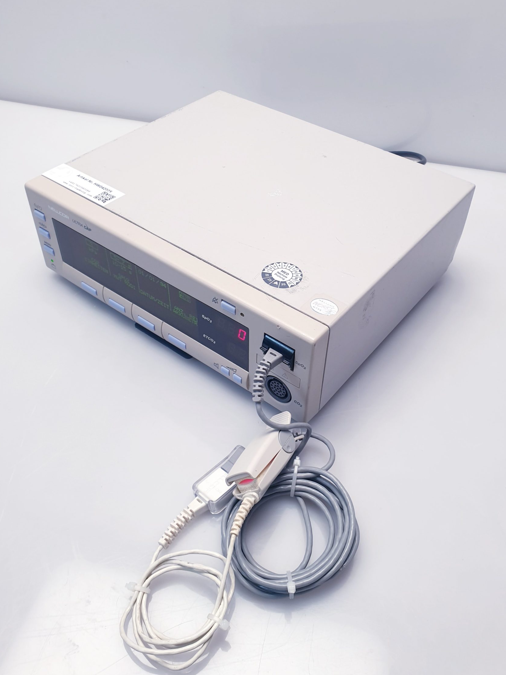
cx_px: 271
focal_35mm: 30
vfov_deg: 59.9
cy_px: 316
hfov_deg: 46.8
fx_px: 585
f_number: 2.4
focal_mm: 4.3
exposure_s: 1/50
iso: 64
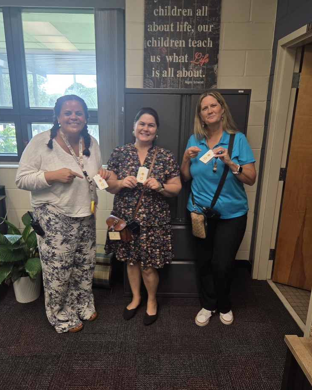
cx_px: 150
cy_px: 190
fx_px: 289
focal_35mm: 25
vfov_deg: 68.1
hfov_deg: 56.8
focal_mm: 5.4
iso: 200
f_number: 1.8
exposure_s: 1/120
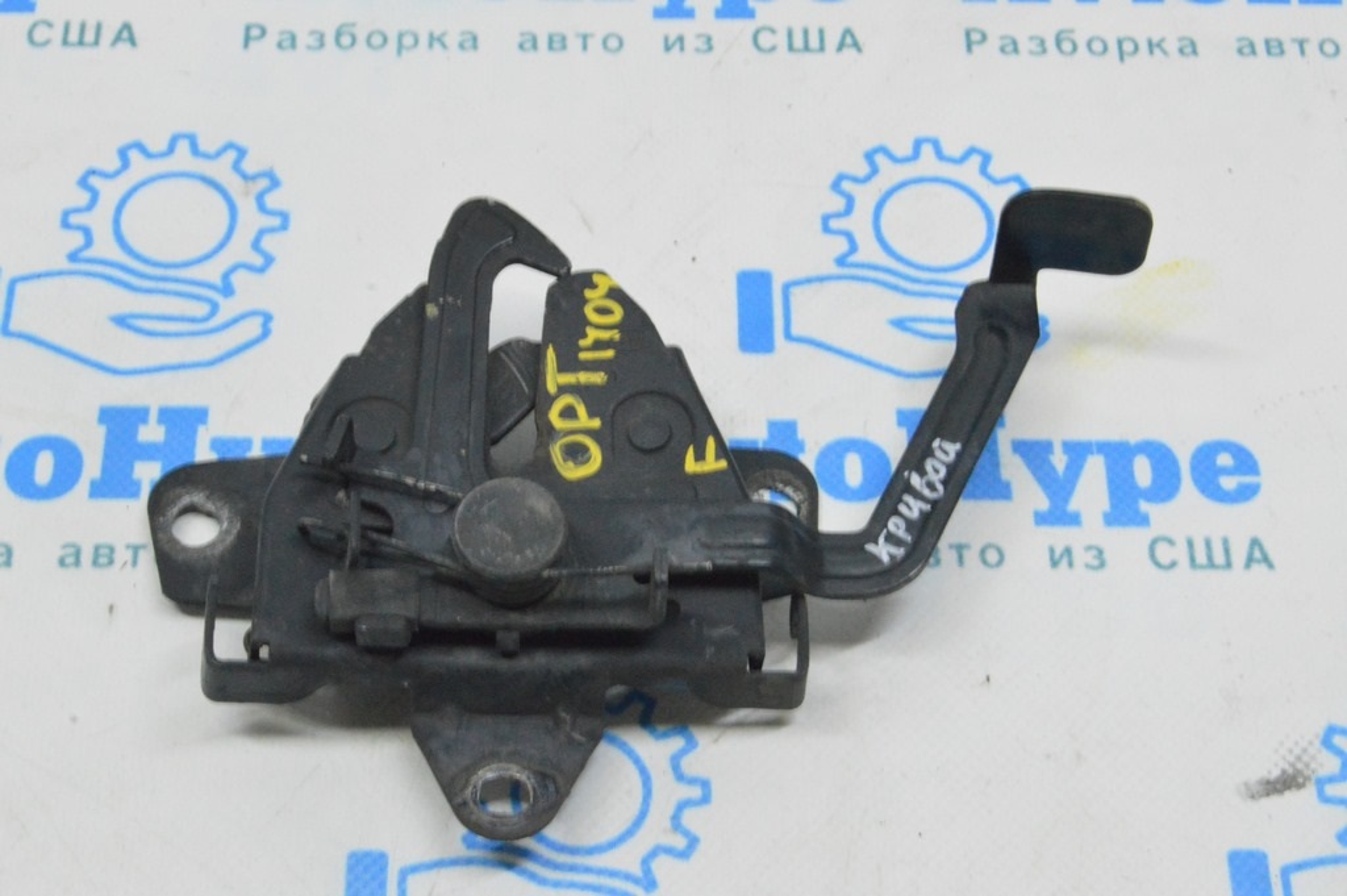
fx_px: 2692
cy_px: 448
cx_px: 674
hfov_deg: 28.1
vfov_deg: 18.9
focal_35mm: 72
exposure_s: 1/20
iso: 6400
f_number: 20
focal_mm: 48
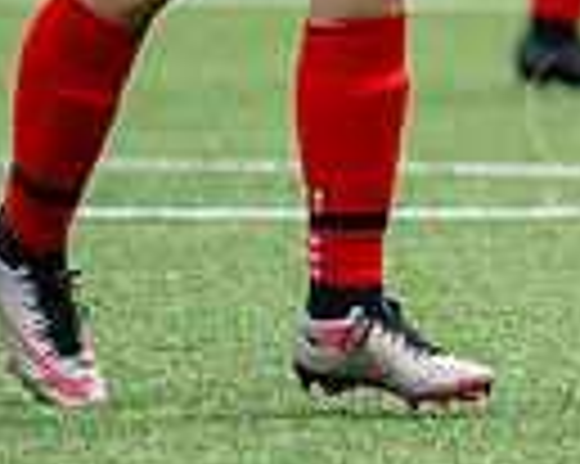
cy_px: -59
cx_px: 2034
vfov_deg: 1.1
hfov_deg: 1.3
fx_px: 24683
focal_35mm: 1439
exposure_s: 1/5000
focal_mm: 135
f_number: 2
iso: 200
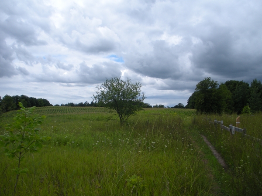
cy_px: 98
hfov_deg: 51.4
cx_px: 131
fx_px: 272
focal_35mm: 36
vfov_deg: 39.7
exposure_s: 1/1082
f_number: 3.5
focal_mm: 6.3
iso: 64
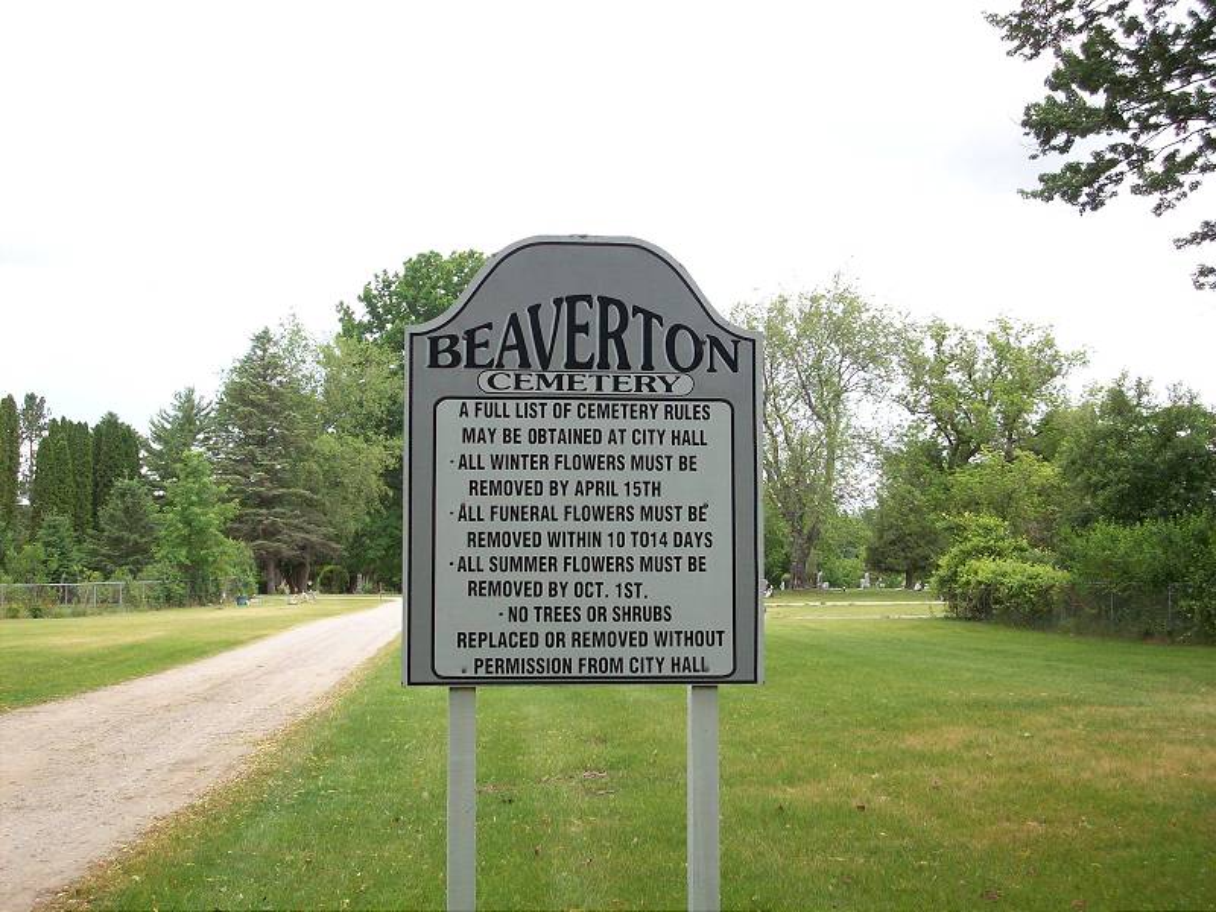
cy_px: 456
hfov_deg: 35.5
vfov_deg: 27.0
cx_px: 608
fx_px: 1897
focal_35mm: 54
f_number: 3.4
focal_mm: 9
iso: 80
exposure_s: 1/359
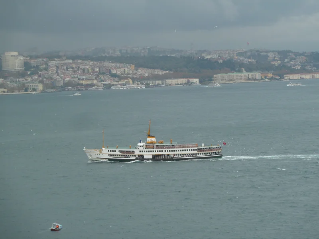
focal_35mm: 158
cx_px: 160
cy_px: 120
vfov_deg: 9.4
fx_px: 1456
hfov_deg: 12.5
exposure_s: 1/60
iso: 100
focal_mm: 25.9
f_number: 4.5
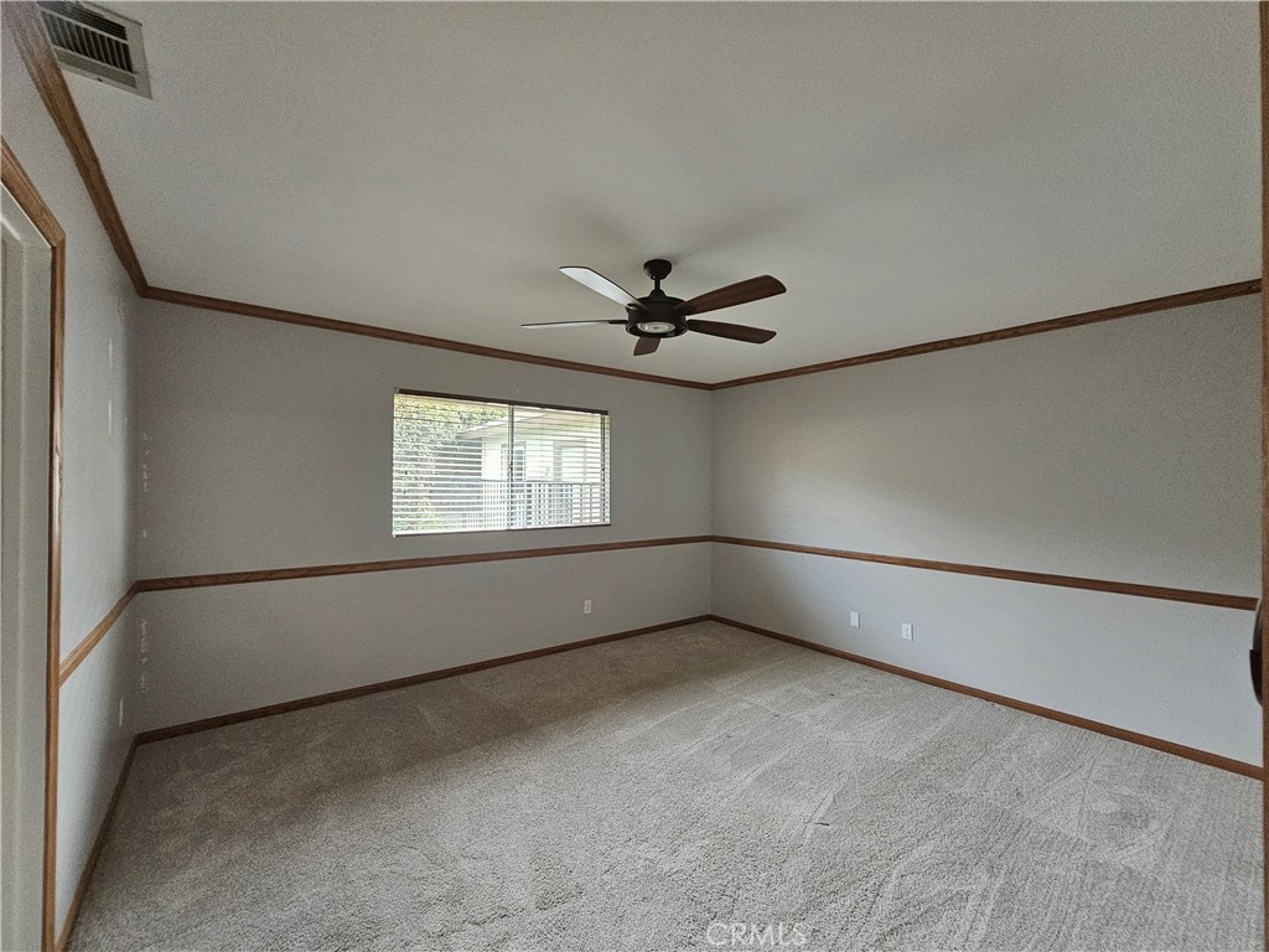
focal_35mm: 13
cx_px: 634
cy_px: 476
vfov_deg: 89.9
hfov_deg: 106.2
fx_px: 477
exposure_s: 1/77.4
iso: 500
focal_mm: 2.2
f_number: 2.2
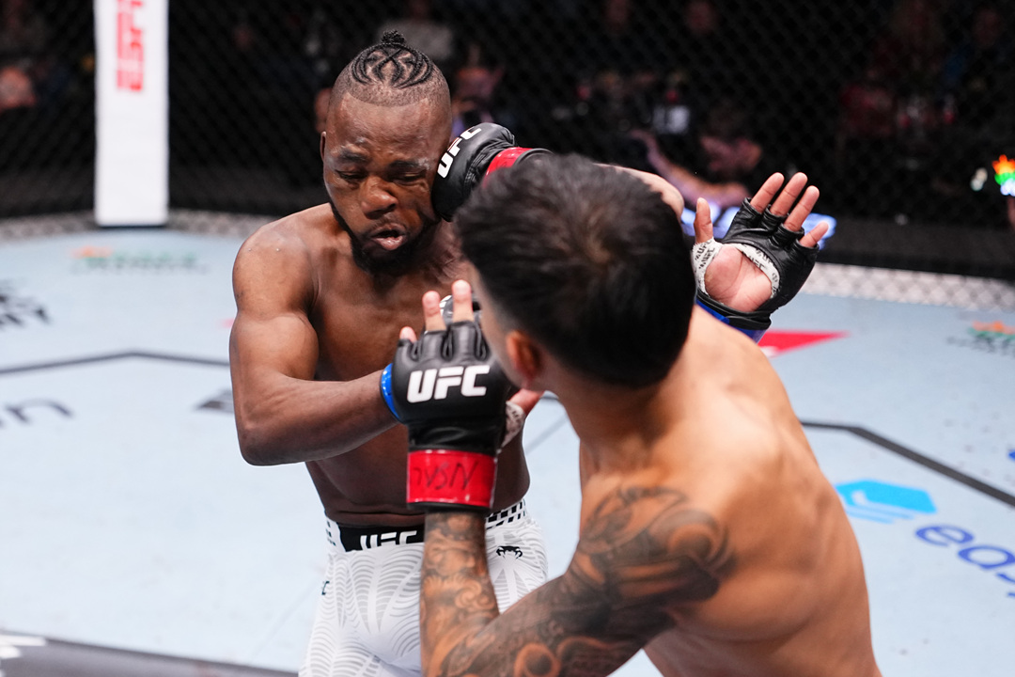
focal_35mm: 50
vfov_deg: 27.0
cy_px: 338
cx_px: 508
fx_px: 1410
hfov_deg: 39.6
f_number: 2.2
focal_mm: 50
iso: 2500
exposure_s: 1/1250
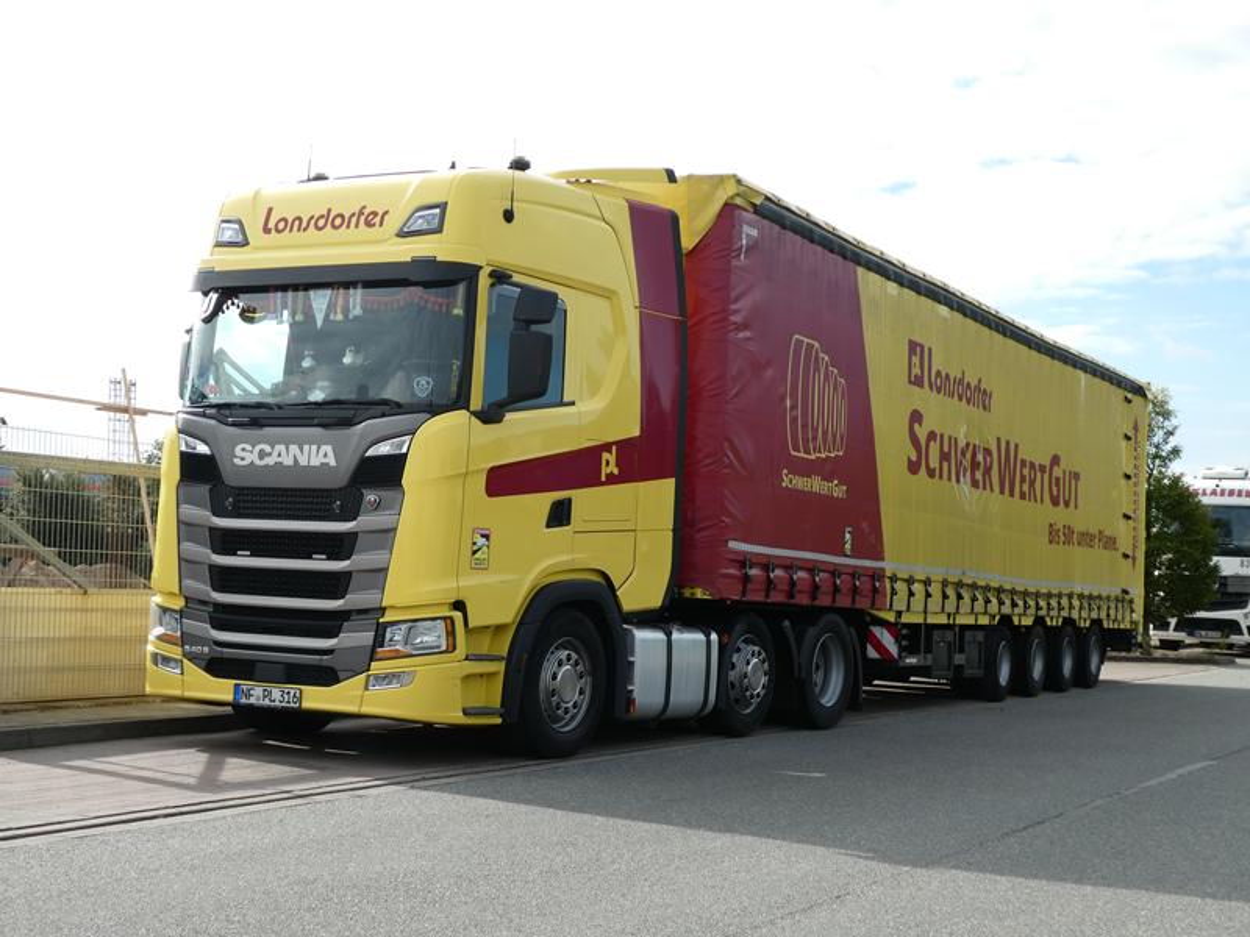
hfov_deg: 38.2
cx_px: 625
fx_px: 1806
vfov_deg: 29.1
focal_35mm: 50
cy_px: 468
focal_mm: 9
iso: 80
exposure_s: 1/400
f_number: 4.1
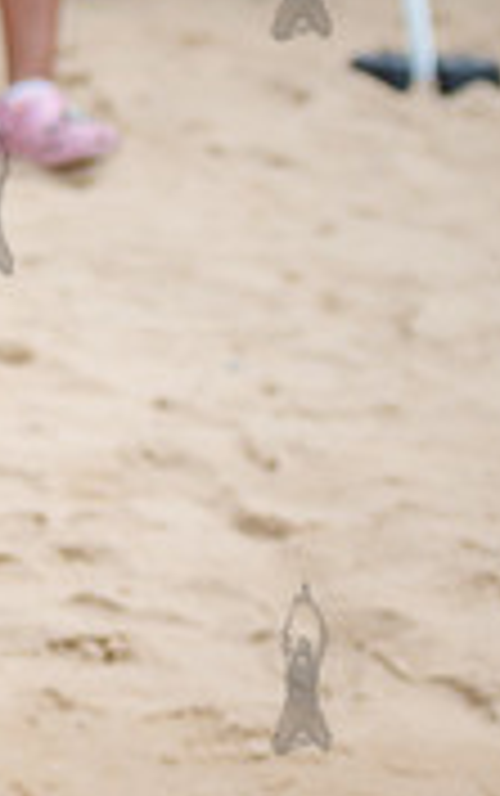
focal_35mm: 328
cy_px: 72
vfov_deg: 6.4
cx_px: -588
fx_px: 7134
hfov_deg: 4.0
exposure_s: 1/1000
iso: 250
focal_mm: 80
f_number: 4
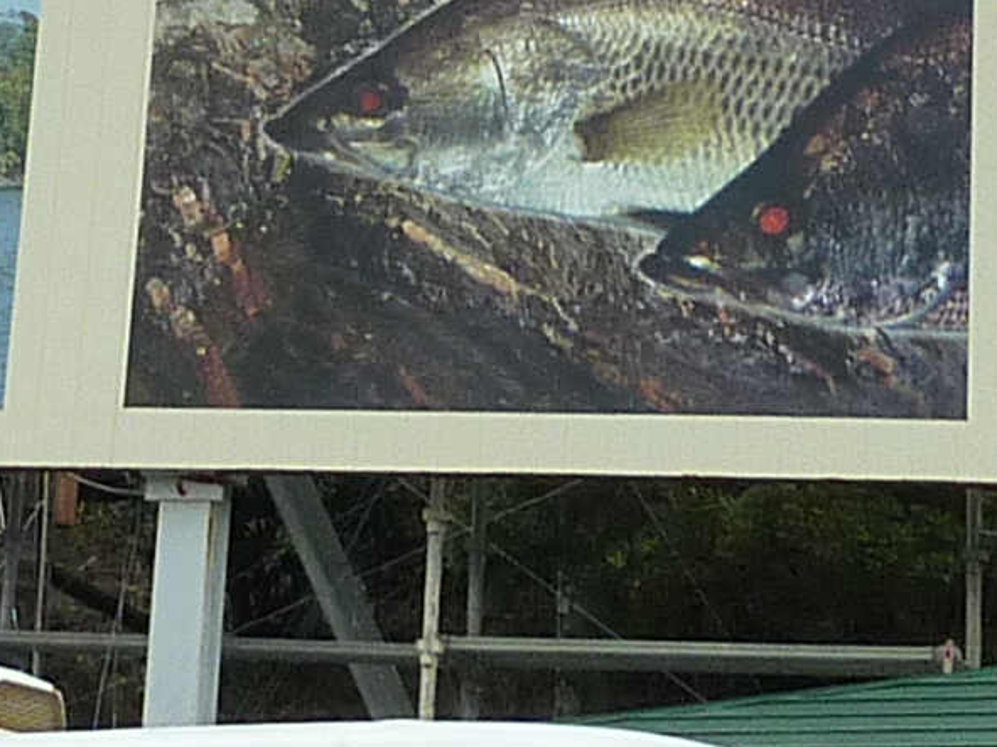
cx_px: 263
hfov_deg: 12.6
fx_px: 4492
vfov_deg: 9.2
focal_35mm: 156
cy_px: -474
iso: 125
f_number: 4
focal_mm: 4.1
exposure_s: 1/160
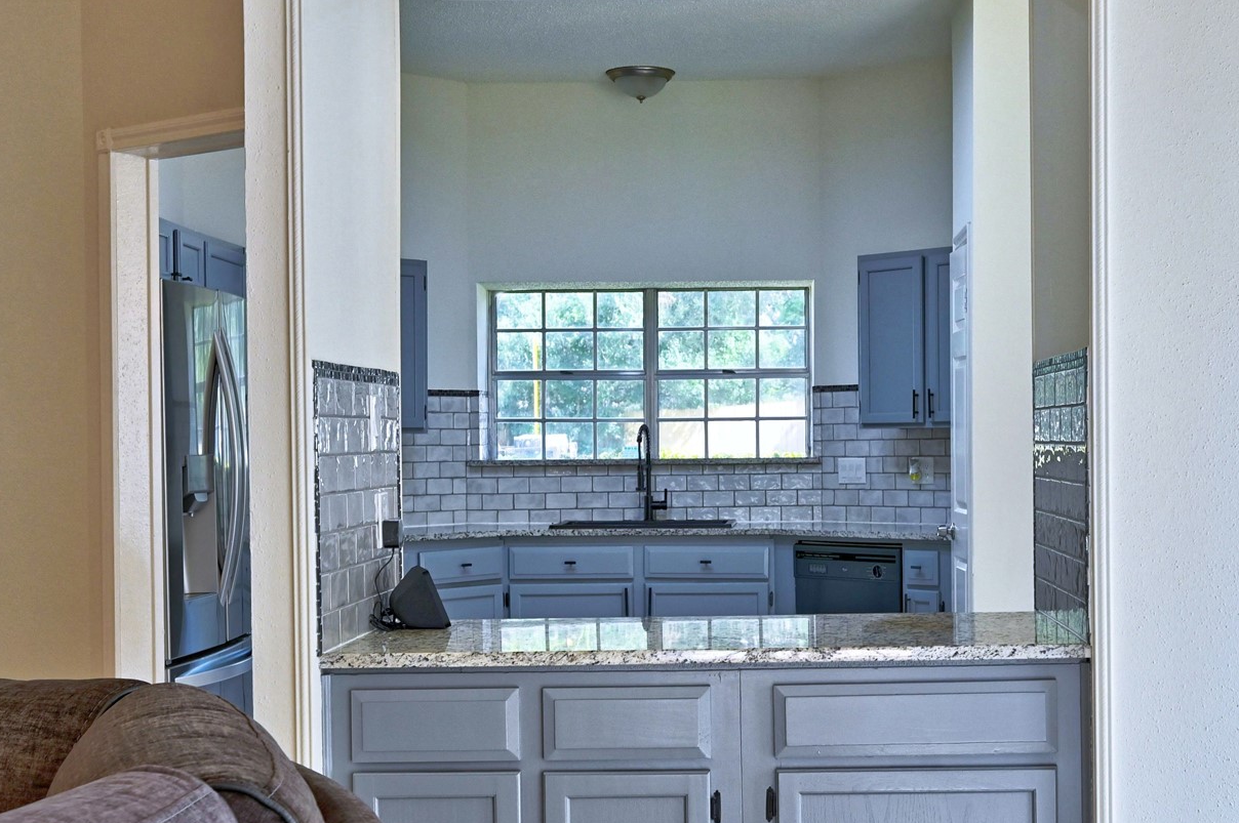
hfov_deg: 36.6
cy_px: 460
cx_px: 795
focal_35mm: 54
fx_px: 1857
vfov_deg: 25.0
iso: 400
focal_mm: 30
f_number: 8
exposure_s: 1/25
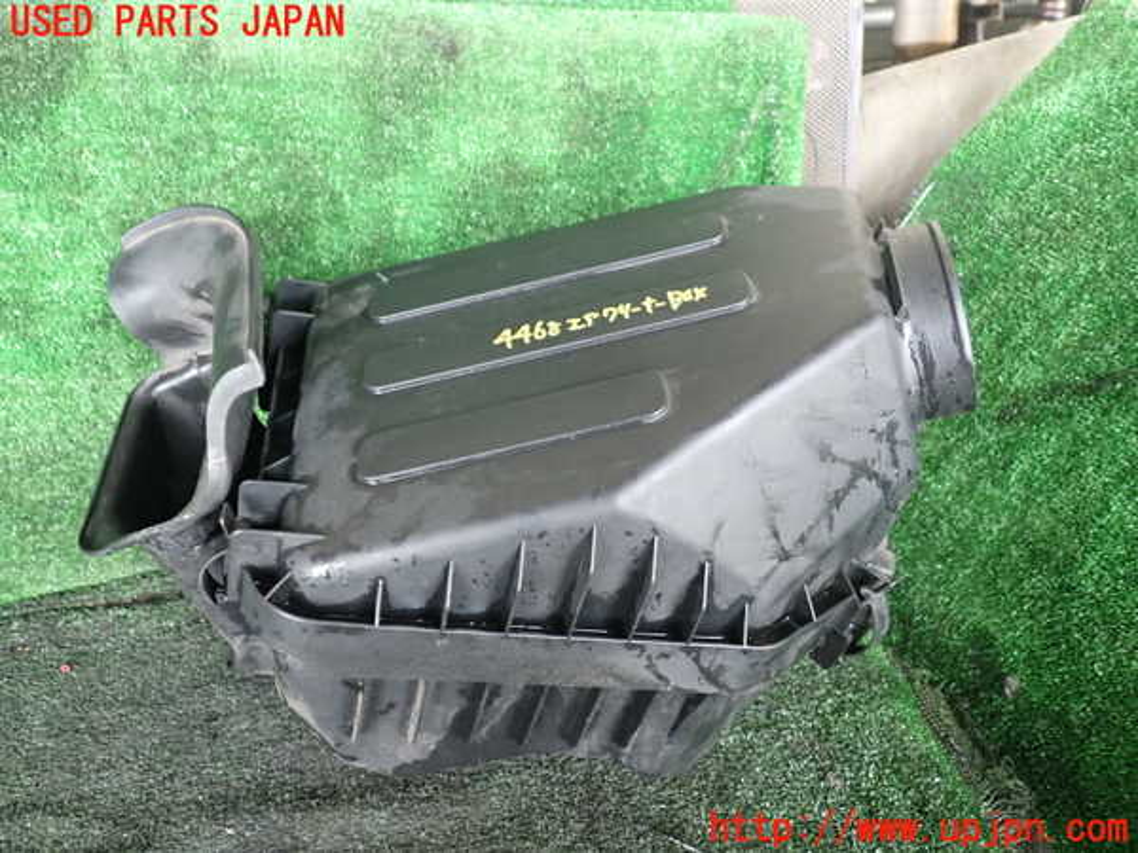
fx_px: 986
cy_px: 426
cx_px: 569
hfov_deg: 60.0
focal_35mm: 30
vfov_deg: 46.8
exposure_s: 1/30
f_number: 2.3
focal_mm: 5.4
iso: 320
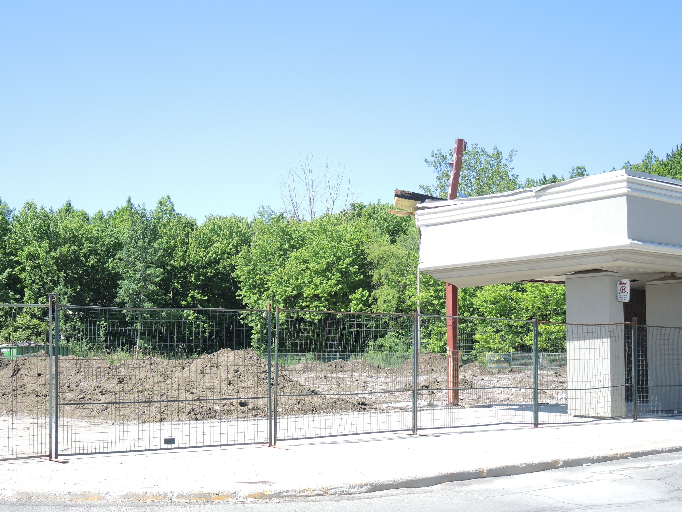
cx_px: 290
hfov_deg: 38.1
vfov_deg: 29.0
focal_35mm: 50
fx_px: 985
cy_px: 304
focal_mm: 9
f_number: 2.5
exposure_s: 1/640
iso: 80
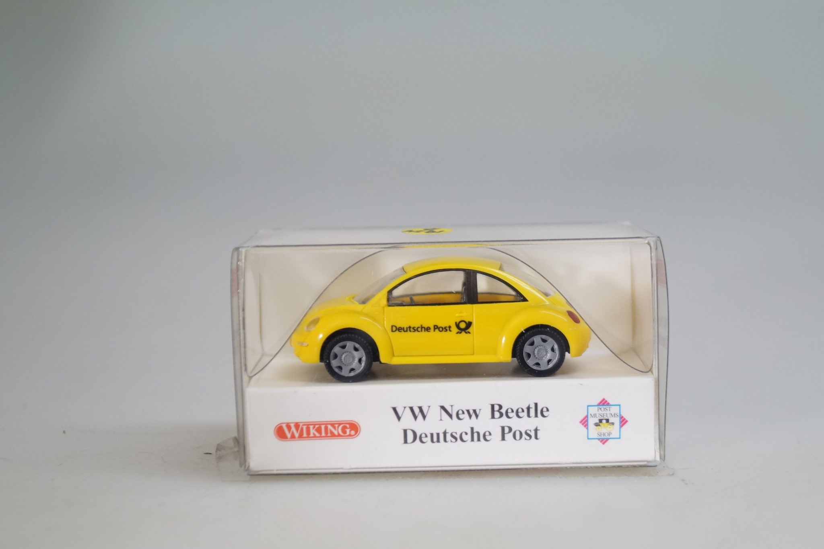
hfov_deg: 29.9
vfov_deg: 20.2
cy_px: 274
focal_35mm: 68
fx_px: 1545
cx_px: 412
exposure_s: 1/160
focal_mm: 45
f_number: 5.6
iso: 800
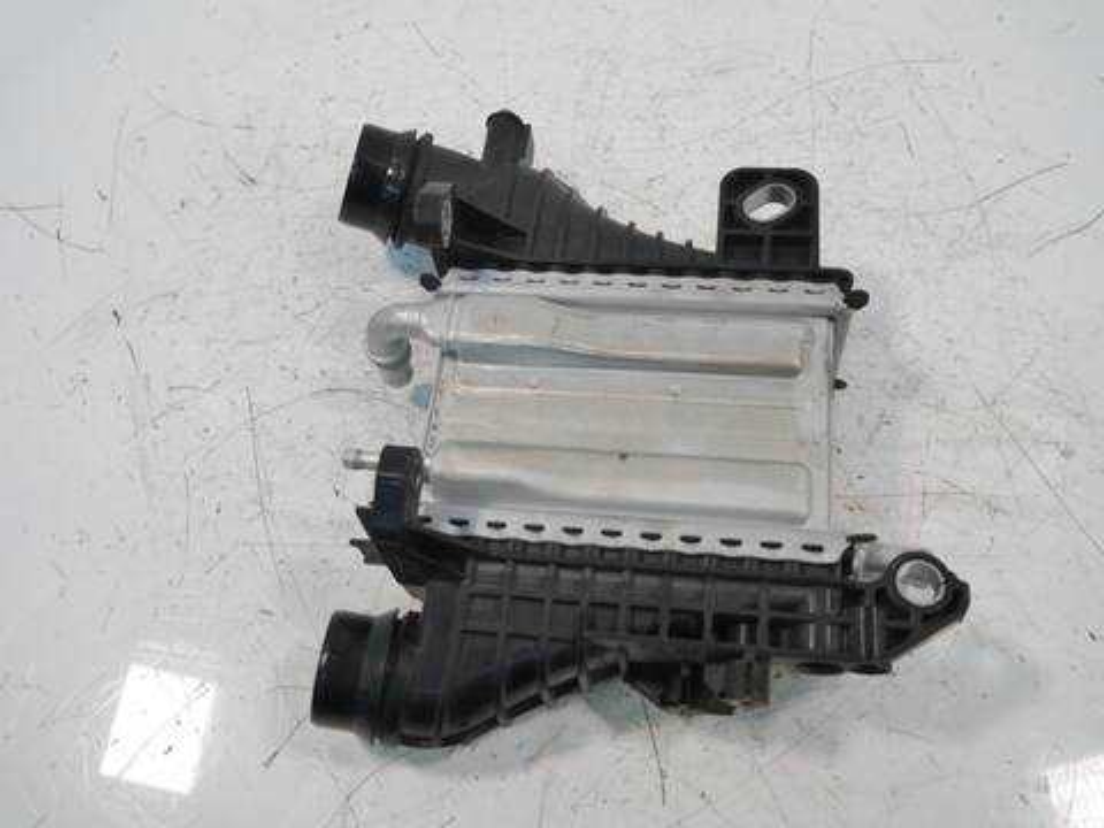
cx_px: 552
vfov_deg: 44.2
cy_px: 414
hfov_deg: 56.8
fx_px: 1021
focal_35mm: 32
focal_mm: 16
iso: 640
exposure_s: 1/125
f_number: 3.8
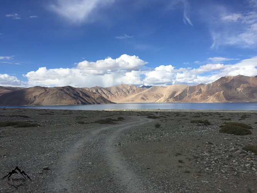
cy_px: 96
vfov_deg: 48.2
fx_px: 215
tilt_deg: +1.2
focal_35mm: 29
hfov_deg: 61.7
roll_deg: +0.1
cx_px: 128
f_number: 2.2
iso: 32
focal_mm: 4.15
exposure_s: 1/2475
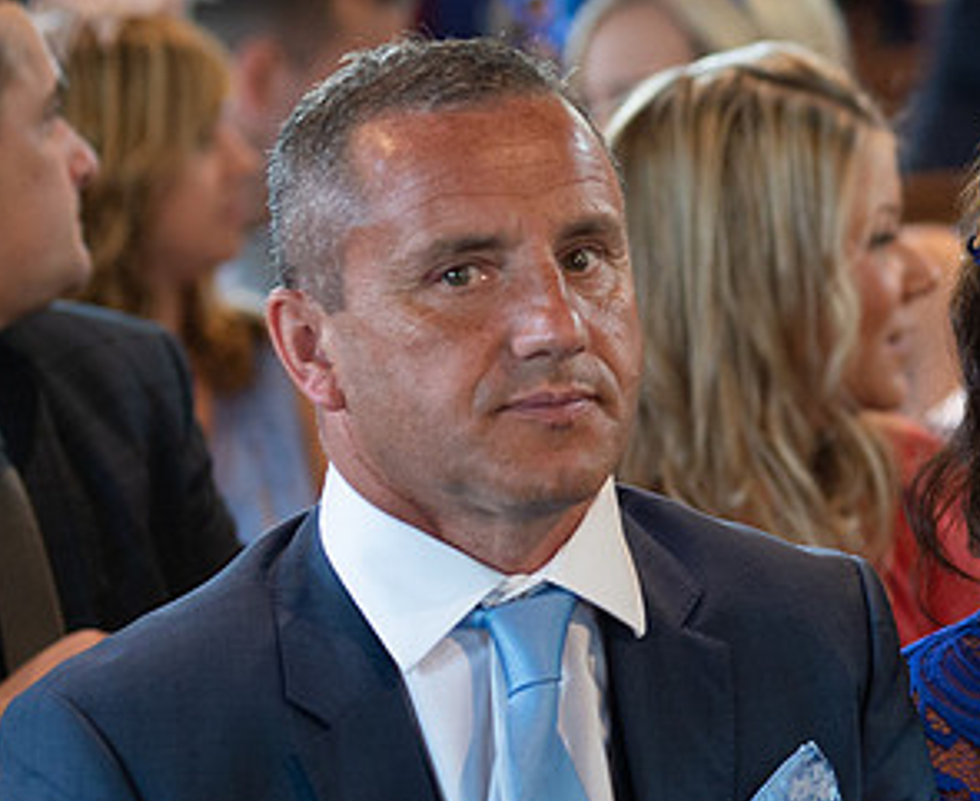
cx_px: 1248
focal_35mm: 220
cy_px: 401
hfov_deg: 8.6
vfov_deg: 7.1
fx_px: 6434
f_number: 2.5
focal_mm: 85
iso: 1600
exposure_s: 1/160
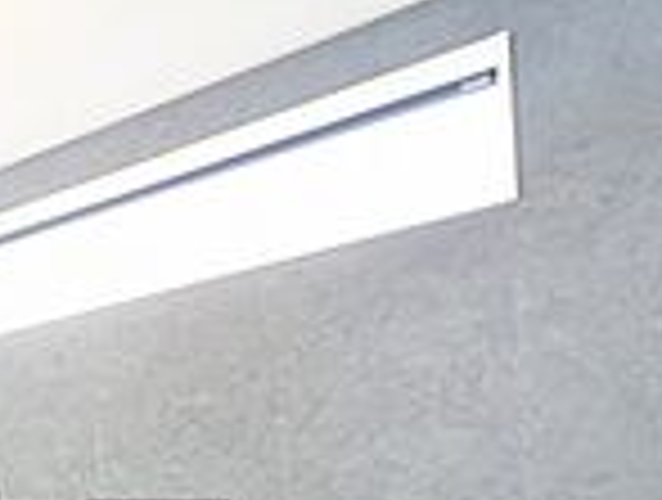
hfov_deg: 27.5
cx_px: -221
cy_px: 572
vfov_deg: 23.9
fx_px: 1093
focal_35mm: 57
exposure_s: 1/50
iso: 96
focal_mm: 1.83
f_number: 2.2
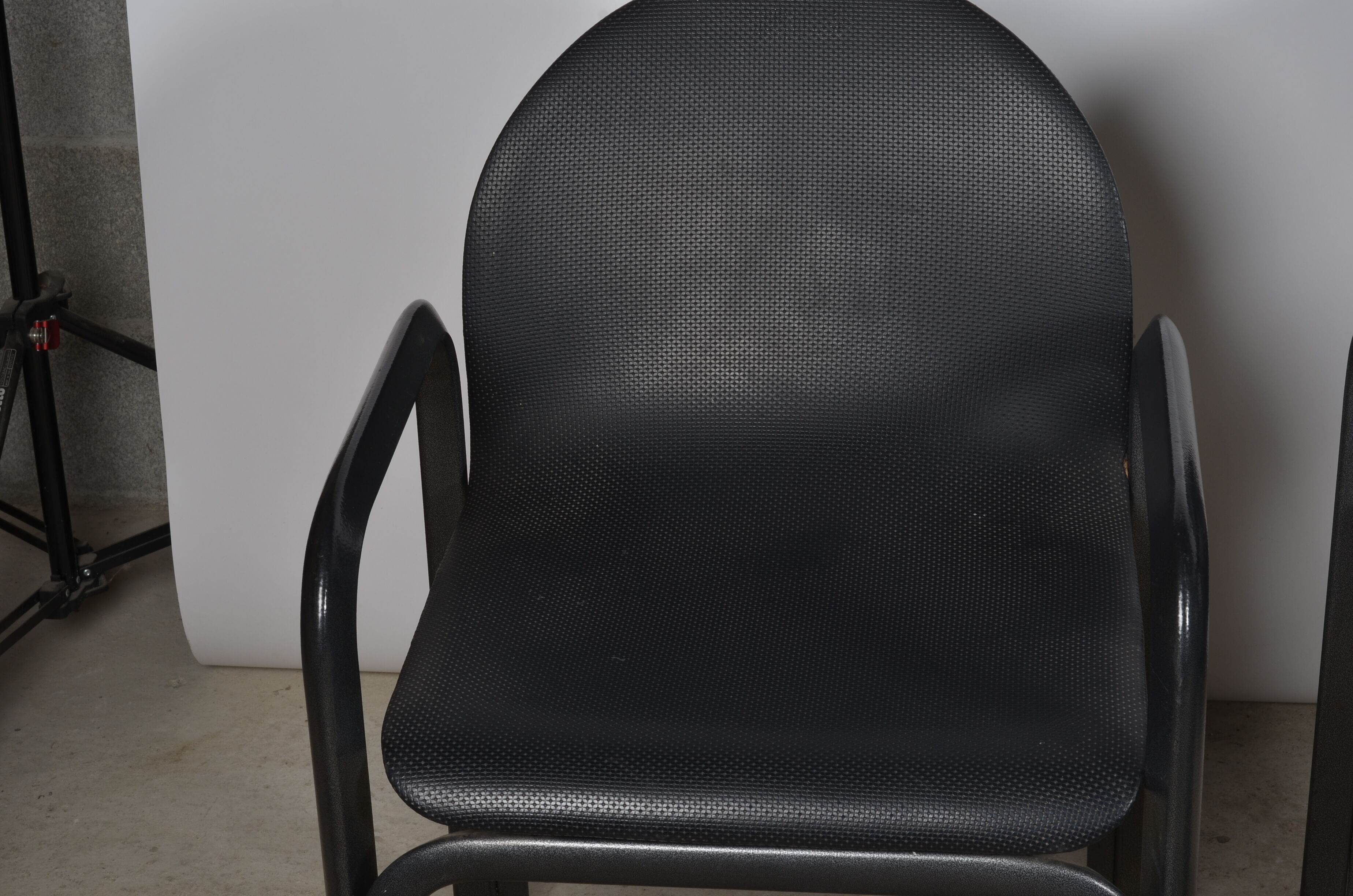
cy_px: 448
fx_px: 2813
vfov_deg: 18.1
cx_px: 676
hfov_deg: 27.0
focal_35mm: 75
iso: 100
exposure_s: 1/125
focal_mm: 50
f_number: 11
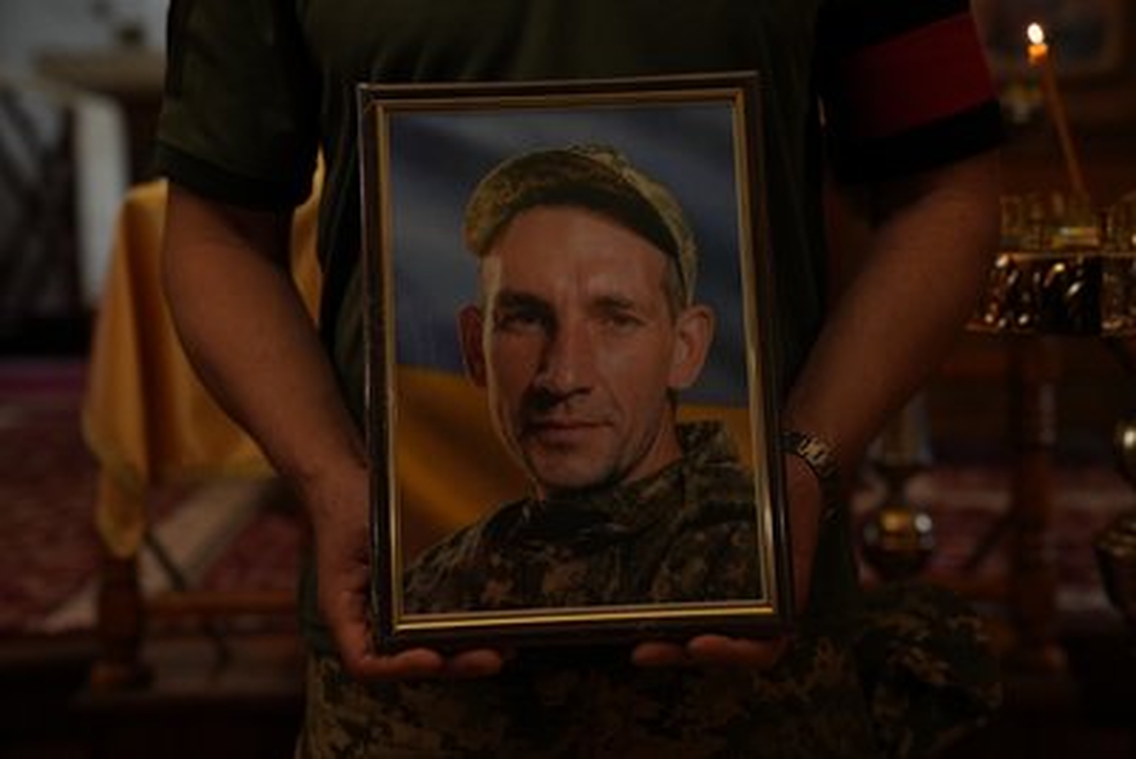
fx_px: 1862
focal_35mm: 59
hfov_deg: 33.9
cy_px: 380
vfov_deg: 23.0
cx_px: 568
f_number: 3.5
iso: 2000
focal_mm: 59
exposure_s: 1/250
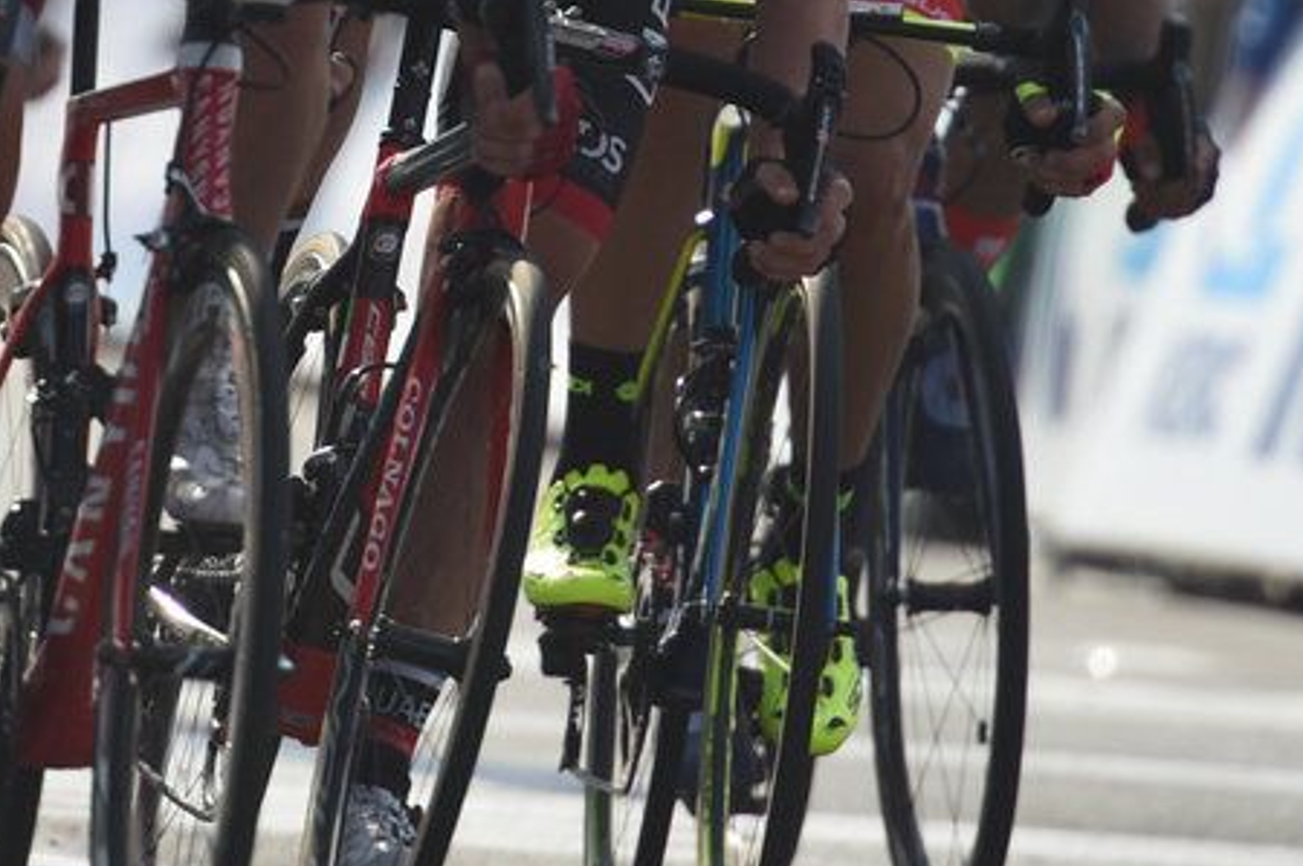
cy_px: 33
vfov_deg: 1.5
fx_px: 32901
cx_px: 185
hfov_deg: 2.3
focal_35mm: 910
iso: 1000
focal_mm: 400
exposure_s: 1/2500
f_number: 5.6
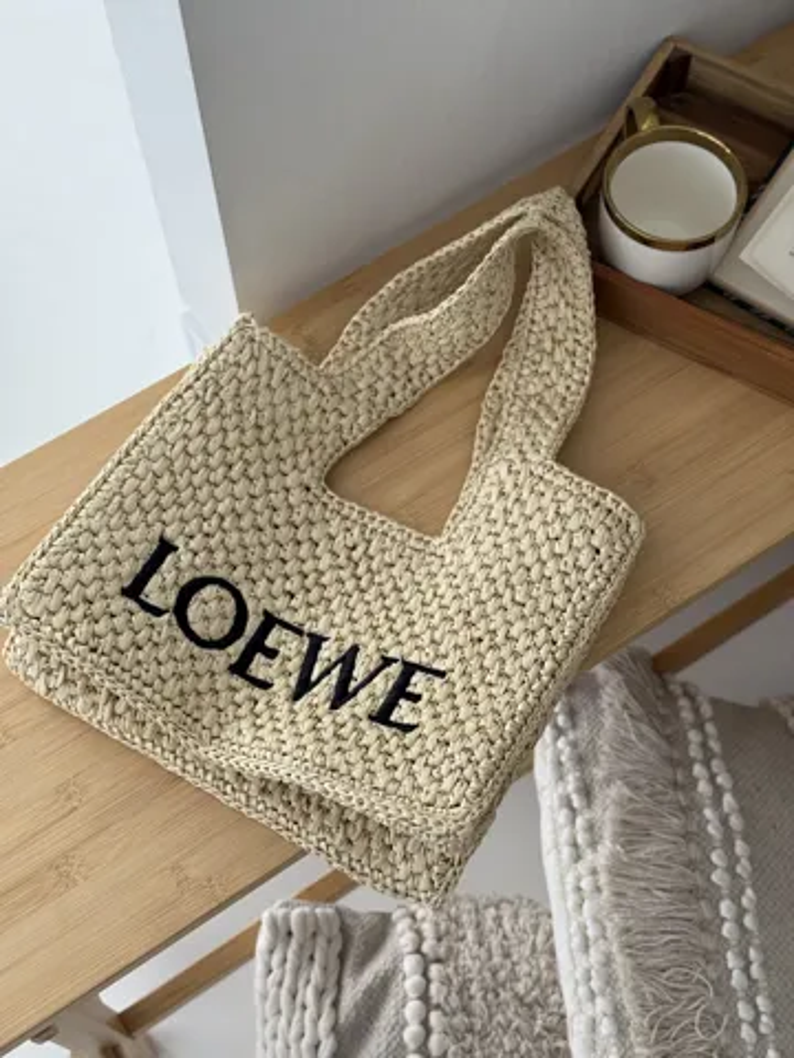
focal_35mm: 48
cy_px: 529
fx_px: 1468
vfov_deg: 39.7
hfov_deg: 30.3
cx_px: 397
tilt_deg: -65.6
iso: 64
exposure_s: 1/516
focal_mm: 6.76
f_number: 1.78
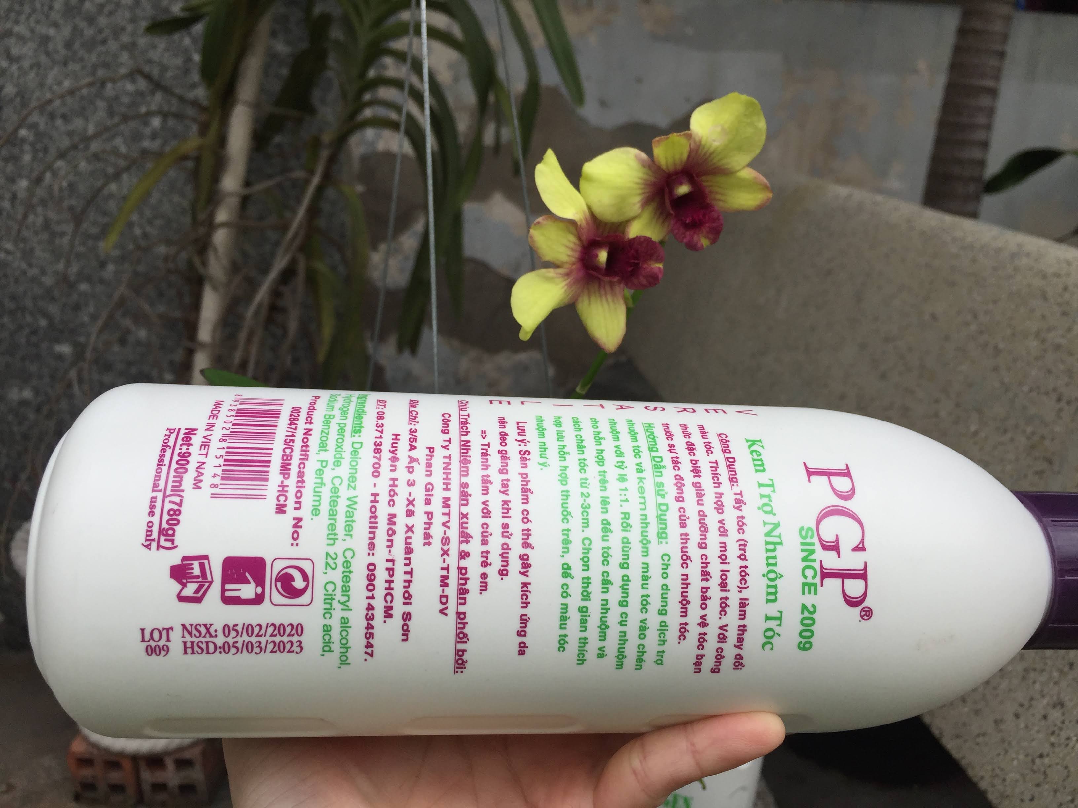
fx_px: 903
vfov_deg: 48.2
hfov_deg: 61.7
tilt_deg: -14.8
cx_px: 539
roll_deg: -3.3
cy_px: 404
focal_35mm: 29
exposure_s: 1/860
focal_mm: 4.15
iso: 32
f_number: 2.2
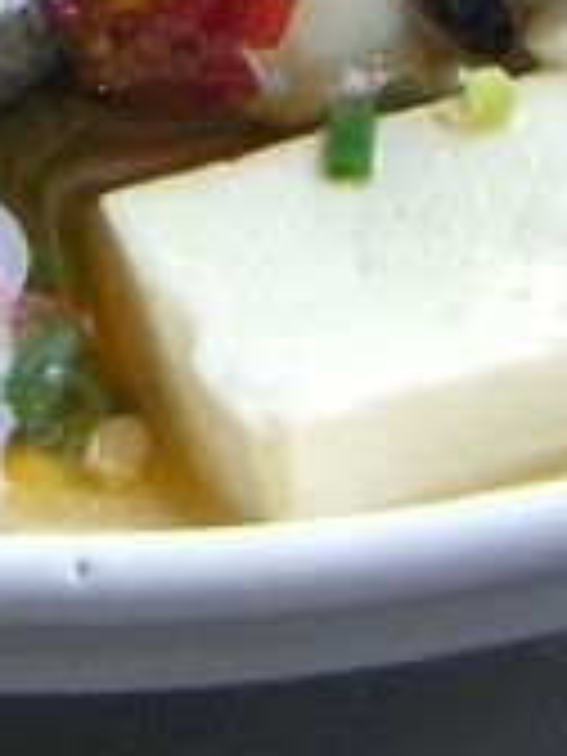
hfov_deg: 6.4
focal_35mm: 231
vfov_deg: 8.2
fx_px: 5045
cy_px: -670
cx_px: -189
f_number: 2.8
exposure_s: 1/100
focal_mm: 7.9
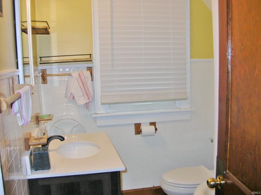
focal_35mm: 36
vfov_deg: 39.6
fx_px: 271
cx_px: 130
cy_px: 98
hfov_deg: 51.4
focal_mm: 6
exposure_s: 1/60.1
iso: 50
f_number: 2.7
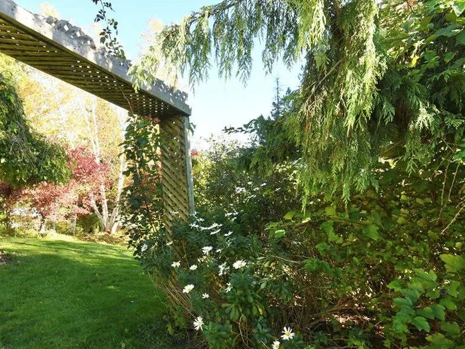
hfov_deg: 82.2
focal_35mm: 19
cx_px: 160
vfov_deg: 68.3
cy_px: 202
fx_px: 255
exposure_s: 1/50
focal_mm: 10
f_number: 9
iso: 250
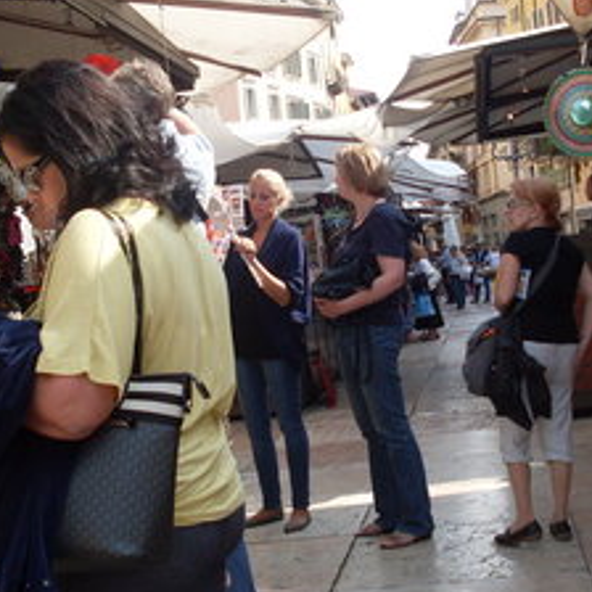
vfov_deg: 28.6
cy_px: 299
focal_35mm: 60
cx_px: 344
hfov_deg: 28.6
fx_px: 1161
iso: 80
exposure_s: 1/500
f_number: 2.8
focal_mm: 6.3
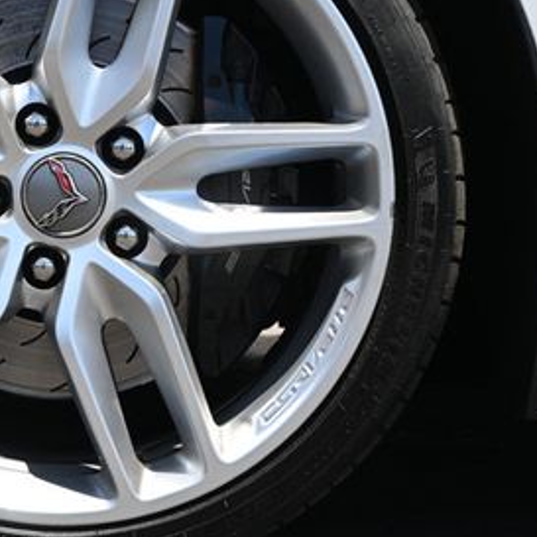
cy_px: 187
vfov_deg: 14.5
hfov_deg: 14.4
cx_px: 63
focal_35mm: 120
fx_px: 2106
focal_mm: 40
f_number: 5.6
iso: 125
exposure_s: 1/250
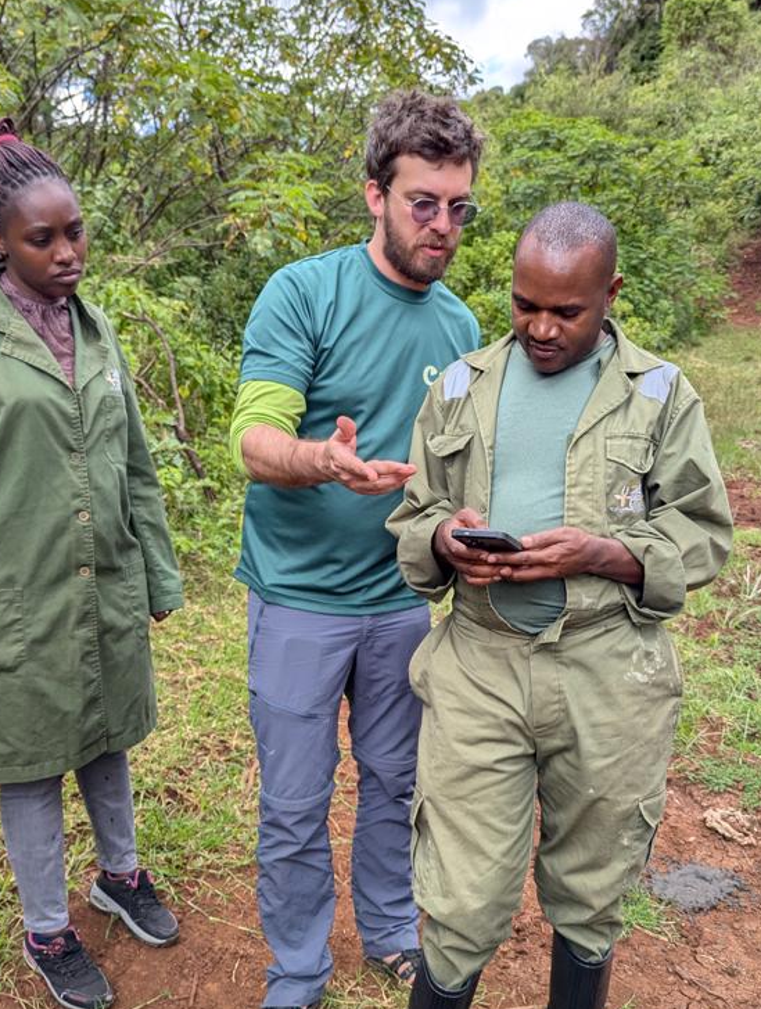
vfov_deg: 52.1
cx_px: 423
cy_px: 610
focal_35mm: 35
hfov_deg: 40.8
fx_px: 1022
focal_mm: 6.81
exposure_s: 1/544
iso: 45
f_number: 1.85
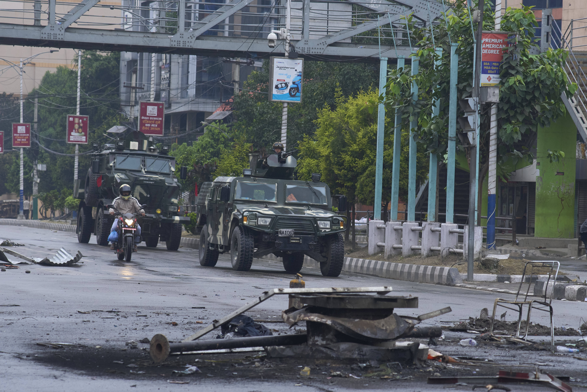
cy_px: 196
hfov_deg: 13.1
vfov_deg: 8.7
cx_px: 294
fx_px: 2560
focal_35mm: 157
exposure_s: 1/1600
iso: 800
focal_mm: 105
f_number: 5
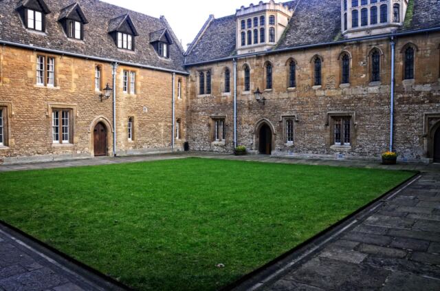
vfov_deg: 47.7
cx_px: 220
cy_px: 146
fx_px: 329
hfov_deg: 67.5
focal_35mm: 27
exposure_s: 1/125
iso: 800
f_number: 9
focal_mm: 18
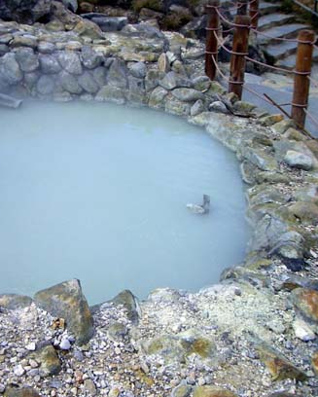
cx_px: 65
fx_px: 588
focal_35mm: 50
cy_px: 200
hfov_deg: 29.6
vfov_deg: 37.3
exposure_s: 1/320
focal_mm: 6.2
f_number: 4.3
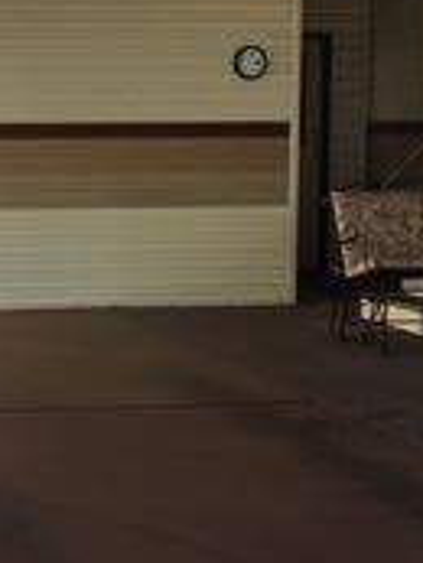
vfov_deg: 18.4
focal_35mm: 107
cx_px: -65
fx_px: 1741
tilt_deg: -5.0
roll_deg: +1.3
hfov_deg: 13.5
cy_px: 264
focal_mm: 4.15
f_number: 2.2
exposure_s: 1/437
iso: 25
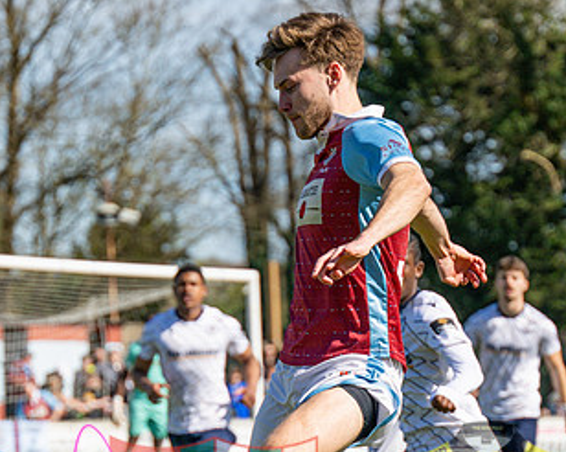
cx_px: 323
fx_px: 3901
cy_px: 394
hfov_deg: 8.3
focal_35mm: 233
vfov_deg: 6.6
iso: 200
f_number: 4
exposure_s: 1/3200
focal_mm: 98
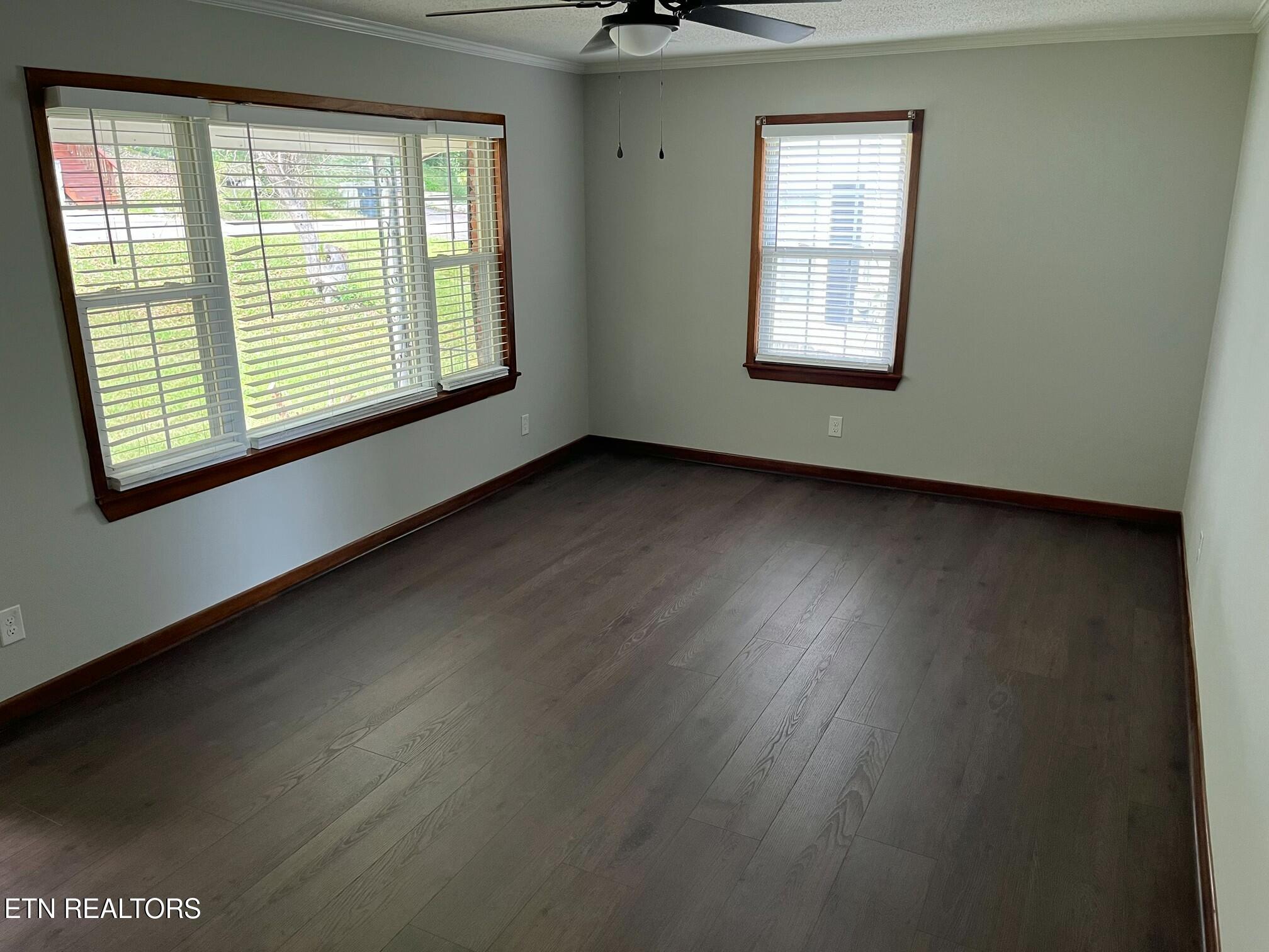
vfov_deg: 53.1
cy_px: 476
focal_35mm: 26
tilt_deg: -17.4
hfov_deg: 67.3
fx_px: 953
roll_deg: -0.3
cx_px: 634
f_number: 1.6
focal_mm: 5.1
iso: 160
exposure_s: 1/60
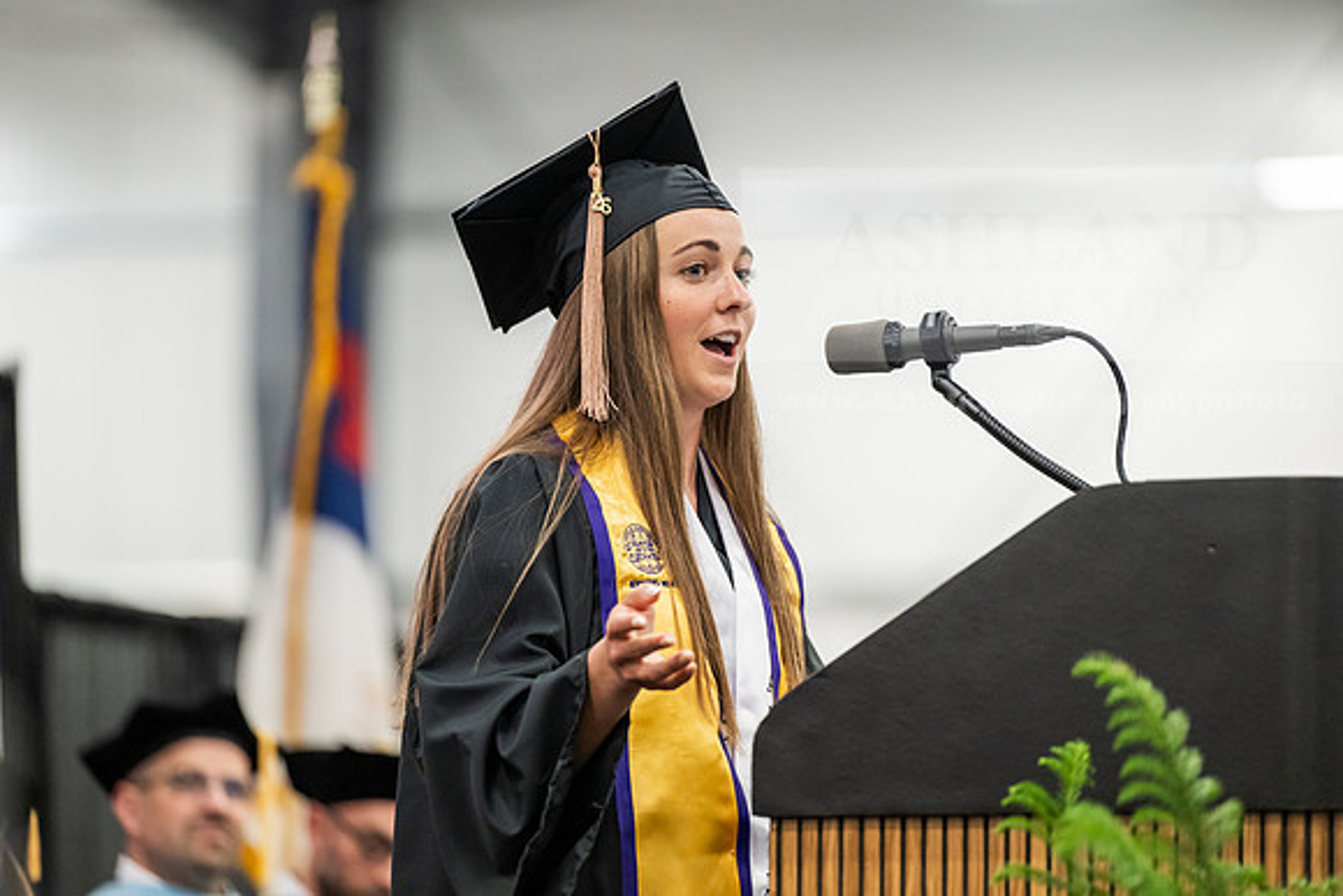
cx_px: 672
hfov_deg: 10.3
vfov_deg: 6.9
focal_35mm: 200
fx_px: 7463
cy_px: 448
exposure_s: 1/200
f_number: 2.8
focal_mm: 200
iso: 2500
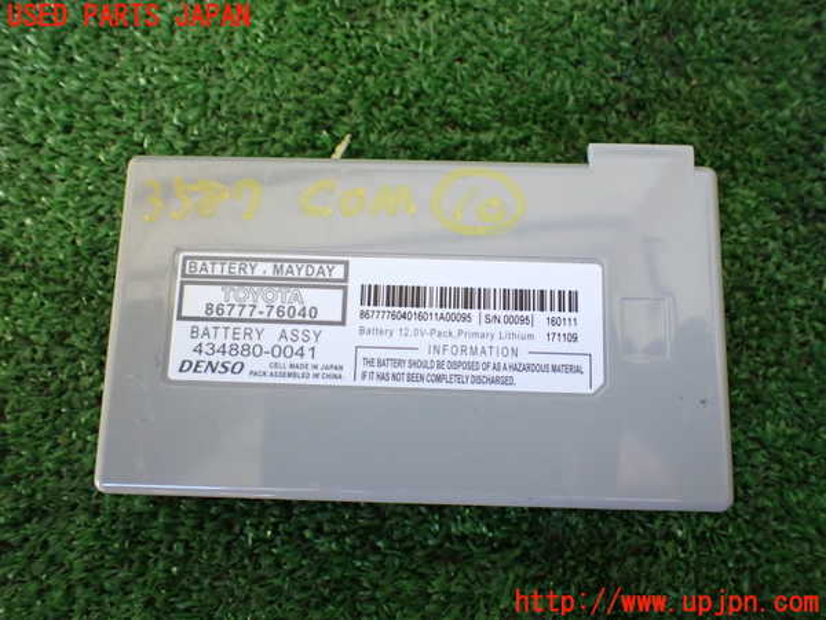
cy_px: 310
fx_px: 716
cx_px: 413
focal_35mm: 30
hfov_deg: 60.0
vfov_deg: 46.8
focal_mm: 5.4
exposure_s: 1/125
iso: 800
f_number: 2.3
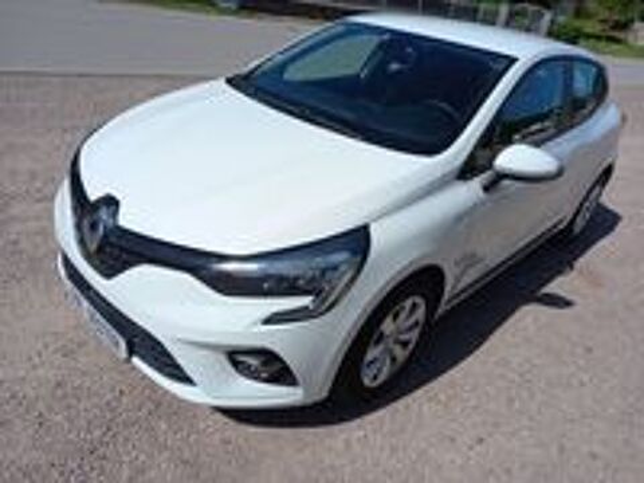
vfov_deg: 54.9
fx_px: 465
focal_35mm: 25
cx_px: 322
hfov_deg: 69.4
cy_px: 242
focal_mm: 4.6
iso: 25
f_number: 2
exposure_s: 1/1504
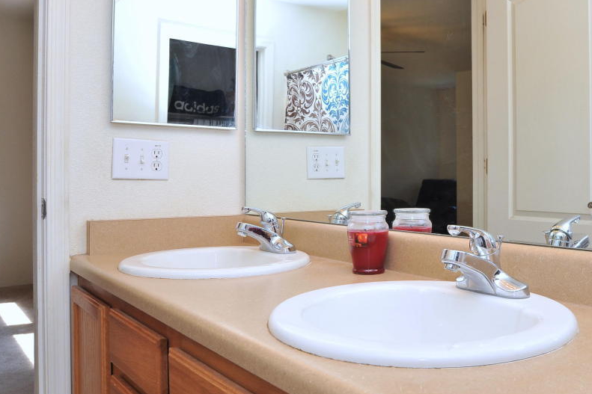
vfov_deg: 37.7
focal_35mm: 35
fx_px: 575
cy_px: 166
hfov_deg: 53.5
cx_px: 389
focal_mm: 24
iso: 800
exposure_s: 1/80
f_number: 10
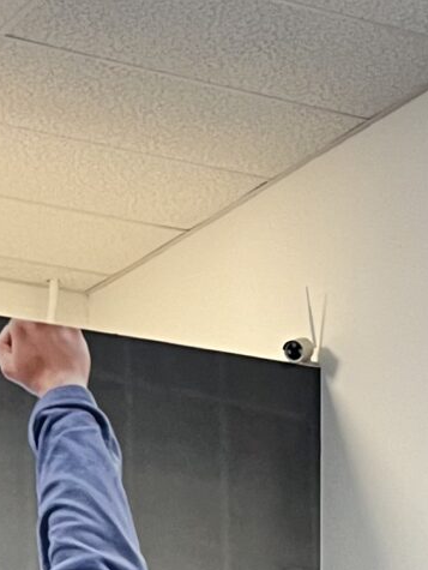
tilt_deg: -3.5
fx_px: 2305
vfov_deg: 12.6
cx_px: 488
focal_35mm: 140
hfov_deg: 10.5
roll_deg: +0.4
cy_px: 1074
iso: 100
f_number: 1.6
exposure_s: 1/60
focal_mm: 5.1
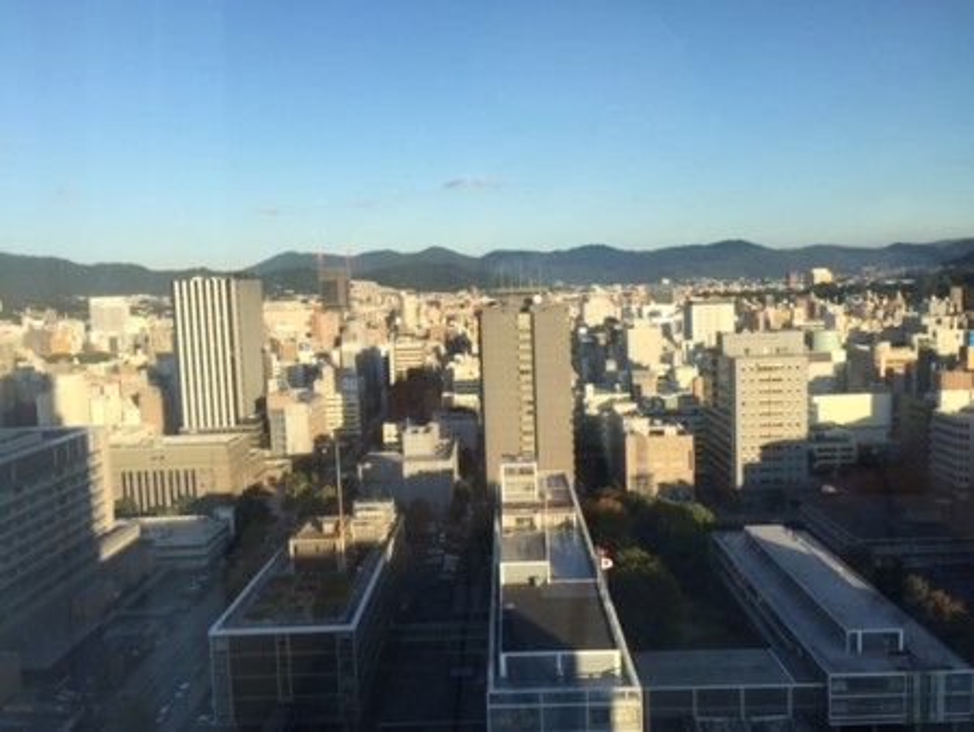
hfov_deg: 61.6
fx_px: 816
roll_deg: +0.9
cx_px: 487
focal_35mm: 29
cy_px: 366
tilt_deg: -6.2
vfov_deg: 48.3
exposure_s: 1/824
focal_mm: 4.15
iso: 32
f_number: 2.2
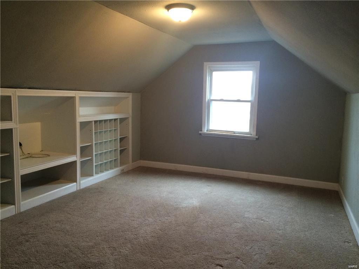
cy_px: 134
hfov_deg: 60.0
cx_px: 180
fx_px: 311
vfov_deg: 46.8
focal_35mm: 30
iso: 200
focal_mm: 4.12
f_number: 2.2
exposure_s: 1/30
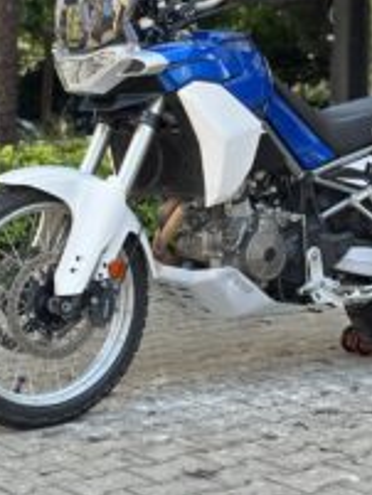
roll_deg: -1.3
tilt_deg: -1.7
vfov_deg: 21.9
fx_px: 1274
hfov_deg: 16.6
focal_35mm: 89
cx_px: 212
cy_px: 161
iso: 80
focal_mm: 6.86
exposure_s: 1/380
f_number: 1.78
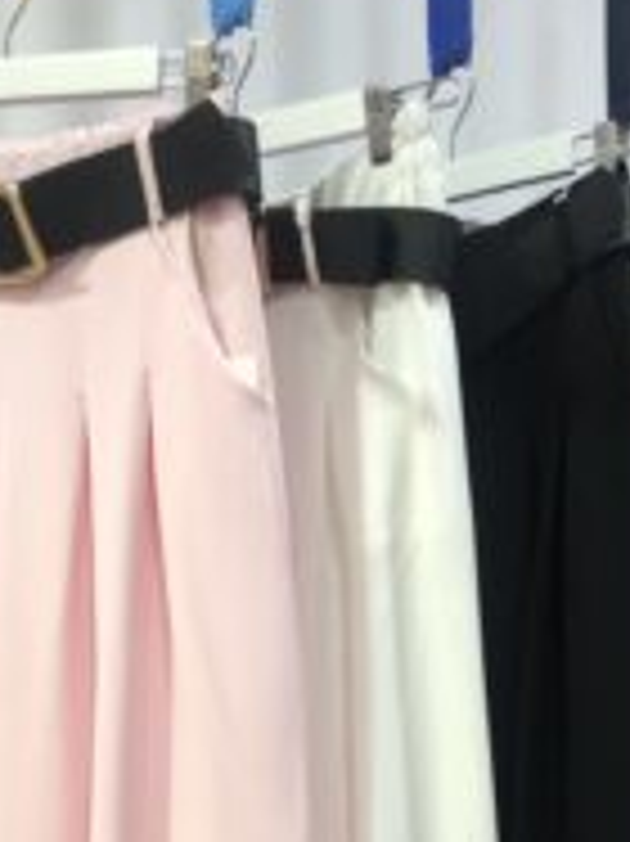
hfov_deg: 24.4
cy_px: 833
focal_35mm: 60
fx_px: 1458
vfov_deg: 30.1
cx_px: 346
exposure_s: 1/20
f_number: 1.8
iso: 40
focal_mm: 3.99
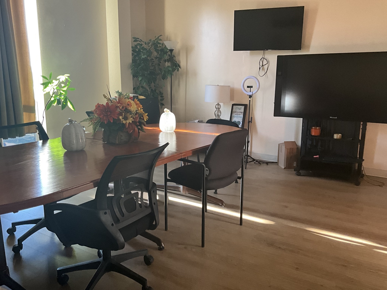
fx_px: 324
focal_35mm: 29
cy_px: 145
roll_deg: +0.1
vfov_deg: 48.2
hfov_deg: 61.7
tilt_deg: -9.9
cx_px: 194
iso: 100
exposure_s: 1/60
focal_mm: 3
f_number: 1.8
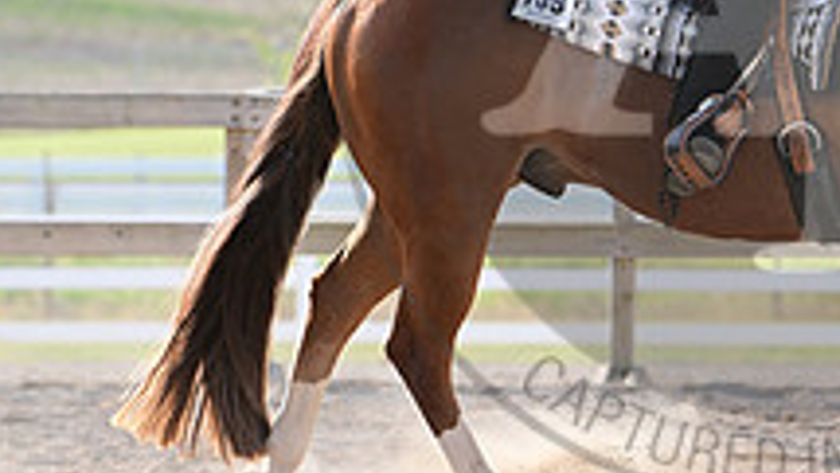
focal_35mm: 522
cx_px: 797
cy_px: 64
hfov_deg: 4.1
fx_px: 11628
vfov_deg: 2.3
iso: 1000
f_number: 5
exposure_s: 1/2000
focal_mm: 185
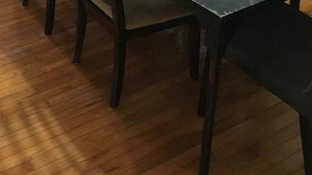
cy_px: -46
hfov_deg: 33.5
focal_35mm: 61
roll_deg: +3.0
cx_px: 68
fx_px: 505
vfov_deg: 18.5
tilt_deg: -25.7
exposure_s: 1/9
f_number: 1.8
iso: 100
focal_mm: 3.99
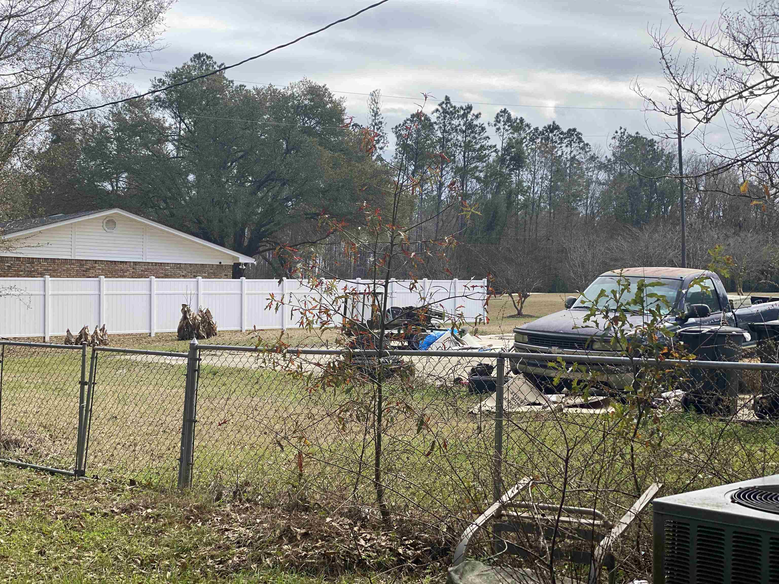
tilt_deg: +1.9
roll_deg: -1.9
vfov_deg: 28.0
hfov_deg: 36.8
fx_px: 1170
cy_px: 292
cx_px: 390
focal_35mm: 52
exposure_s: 1/978
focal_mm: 6
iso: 20
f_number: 2
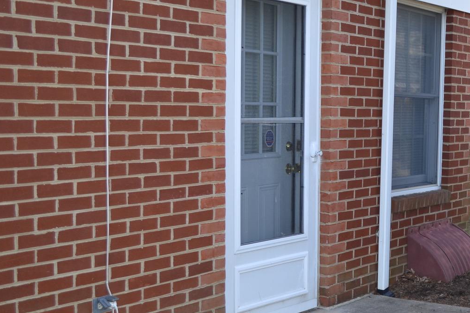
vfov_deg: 20.2
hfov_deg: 28.4
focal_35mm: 67
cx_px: 460
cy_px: 206
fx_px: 874
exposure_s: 1/200
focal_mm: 22
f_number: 4.5
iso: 100
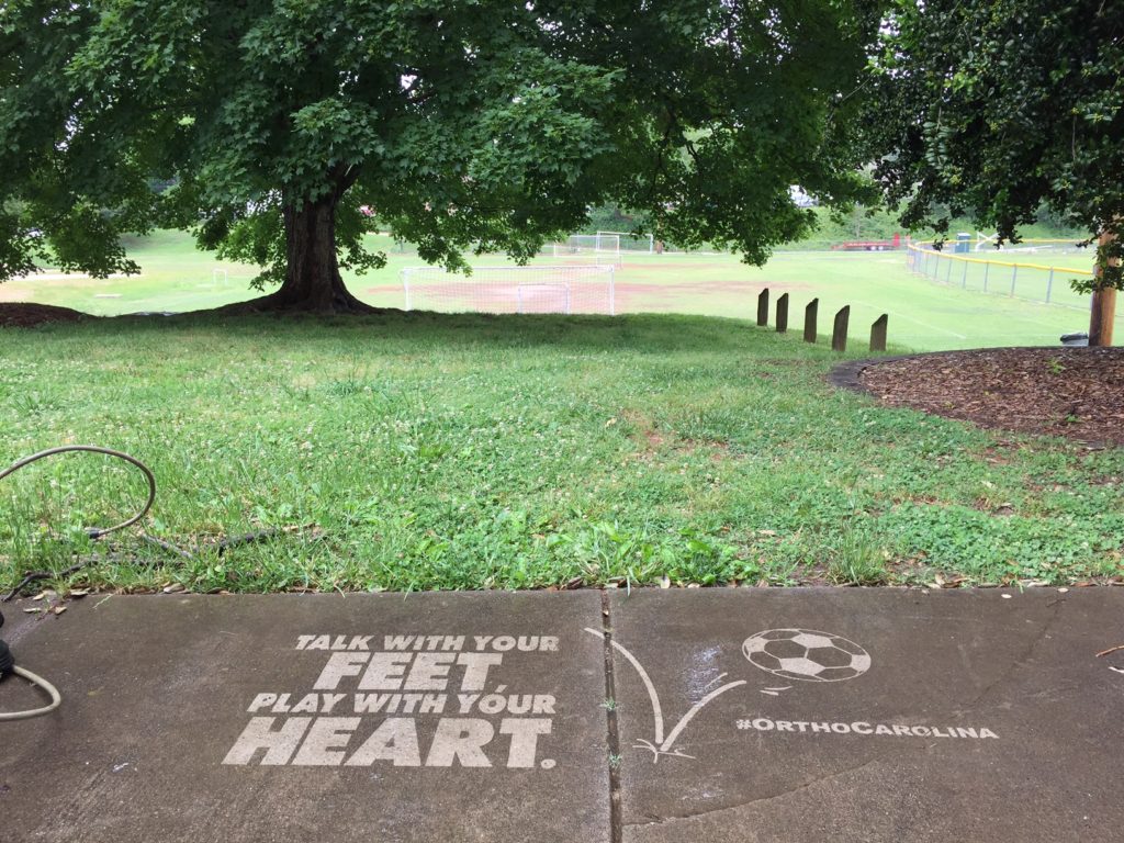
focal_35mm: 29
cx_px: 562
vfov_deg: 48.2
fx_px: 942
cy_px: 422
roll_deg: +0.0
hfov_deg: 61.7
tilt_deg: -12.7
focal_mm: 4.15
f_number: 2.2
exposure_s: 1/344
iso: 32
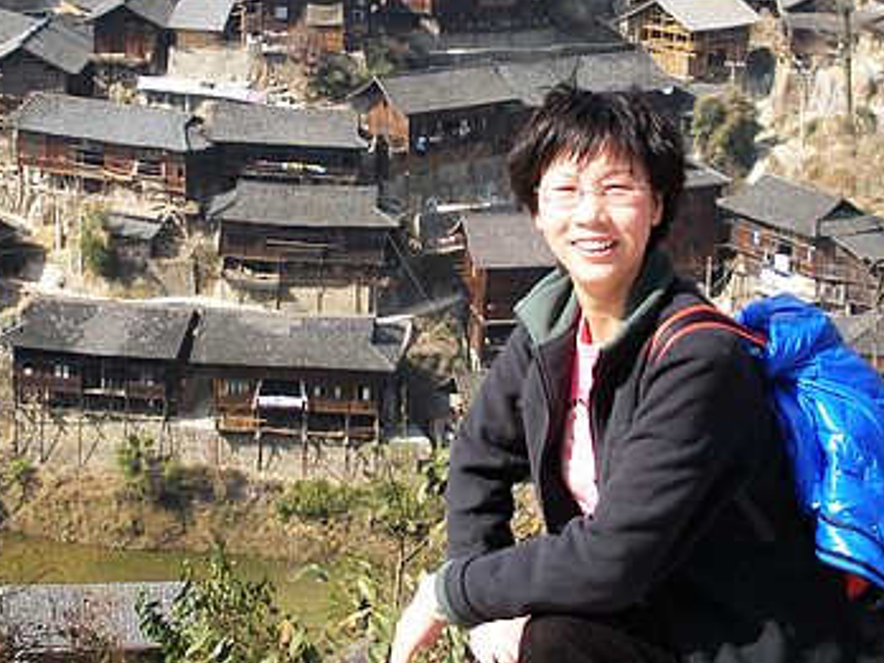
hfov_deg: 26.3
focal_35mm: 74
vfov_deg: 19.7
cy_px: 126
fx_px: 1890
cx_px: 546
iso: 64
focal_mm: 6.3
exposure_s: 1/268
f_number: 3.5
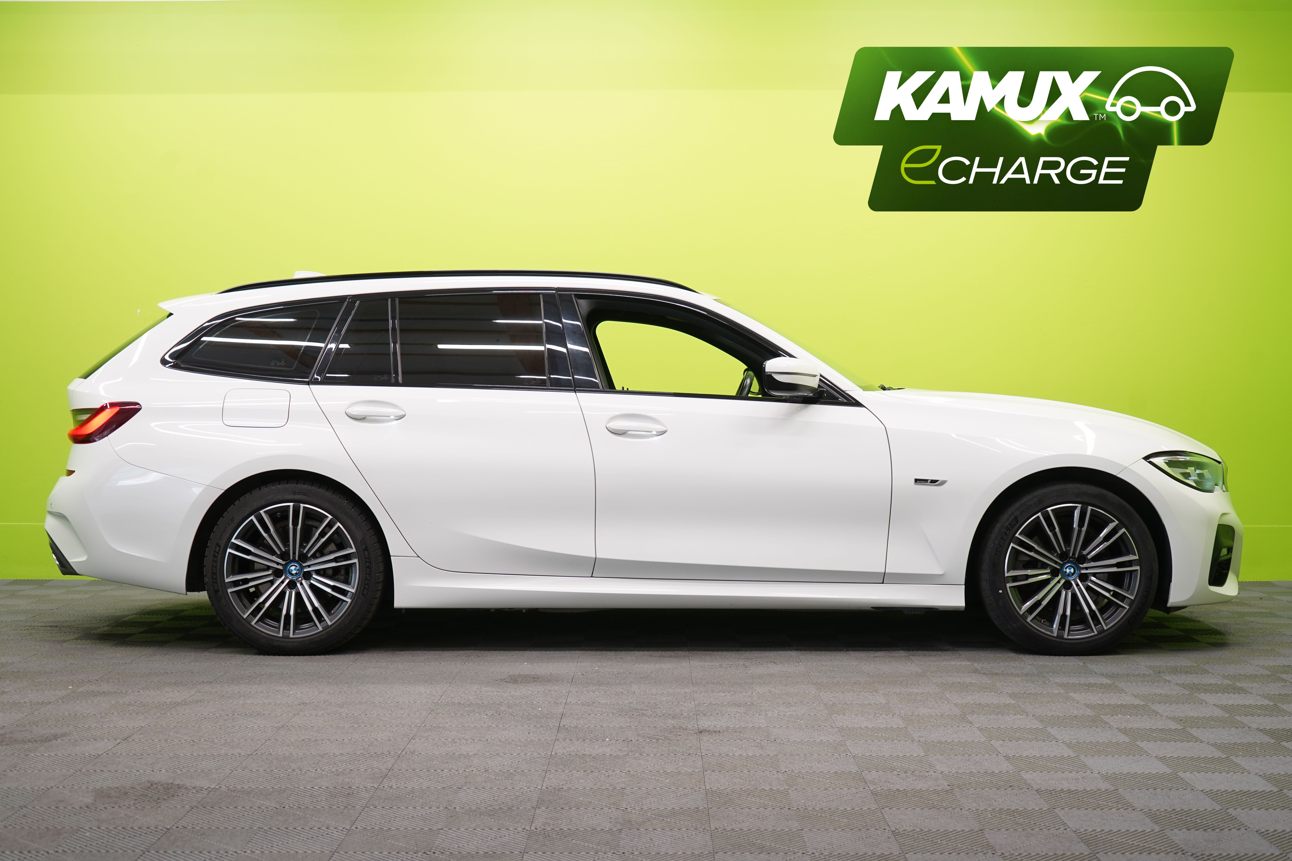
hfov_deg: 41.9
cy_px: 430
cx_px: 646
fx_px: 1687
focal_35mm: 47
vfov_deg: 28.6
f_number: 5
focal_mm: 47
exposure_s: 1/30
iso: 400
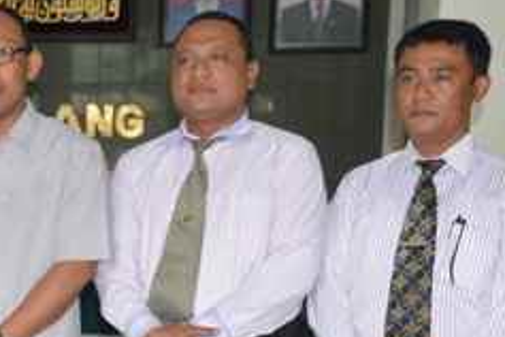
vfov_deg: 13.2
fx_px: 1422
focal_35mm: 101
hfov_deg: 19.2
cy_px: 369
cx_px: -72
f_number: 4
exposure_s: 1/60
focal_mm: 25
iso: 1000
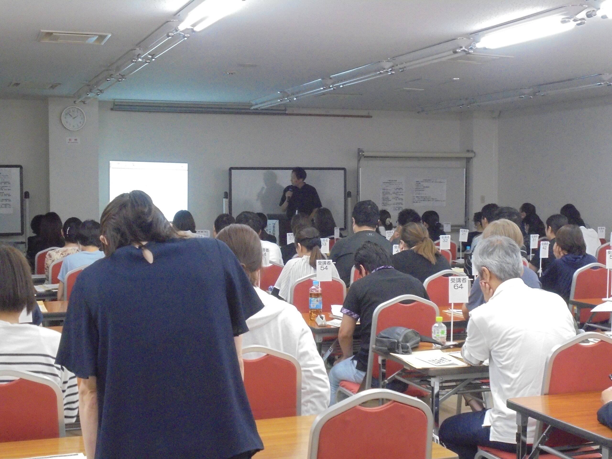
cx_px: 306
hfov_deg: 34.3
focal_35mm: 56
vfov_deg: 26.1
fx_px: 990
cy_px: 230
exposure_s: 1/30
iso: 800
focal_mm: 10.1
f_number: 5.2
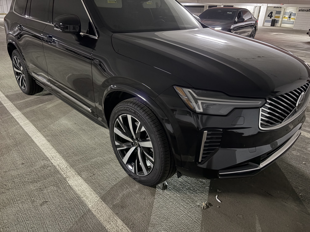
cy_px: 116
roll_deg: -3.8
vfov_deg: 53.1
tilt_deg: -22.4
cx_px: 155
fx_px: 233
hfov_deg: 67.3
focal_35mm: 26
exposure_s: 1/23
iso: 1000
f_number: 1.6
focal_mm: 5.96
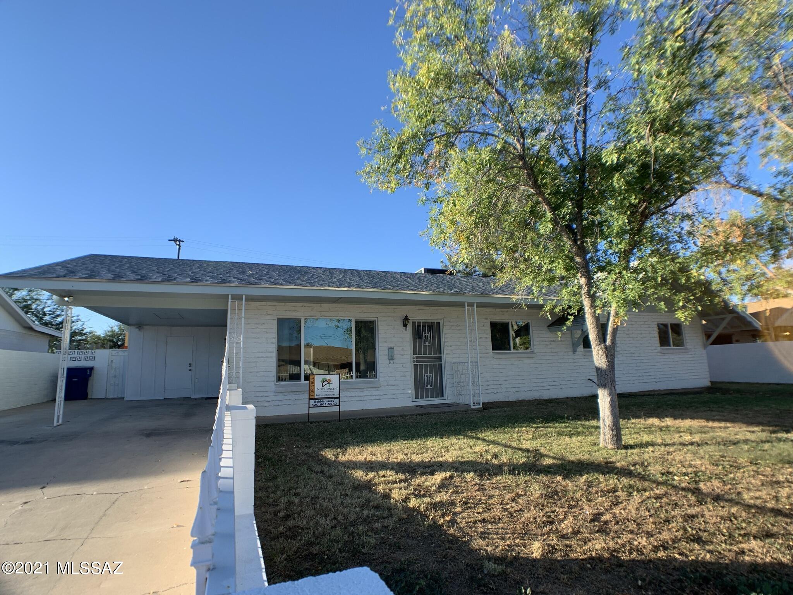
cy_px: 298
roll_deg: +1.7
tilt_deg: +7.9
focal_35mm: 26
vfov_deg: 53.1
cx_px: 396
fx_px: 596
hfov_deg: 67.3
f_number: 1.8
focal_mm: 4.25
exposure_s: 1/815
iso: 25
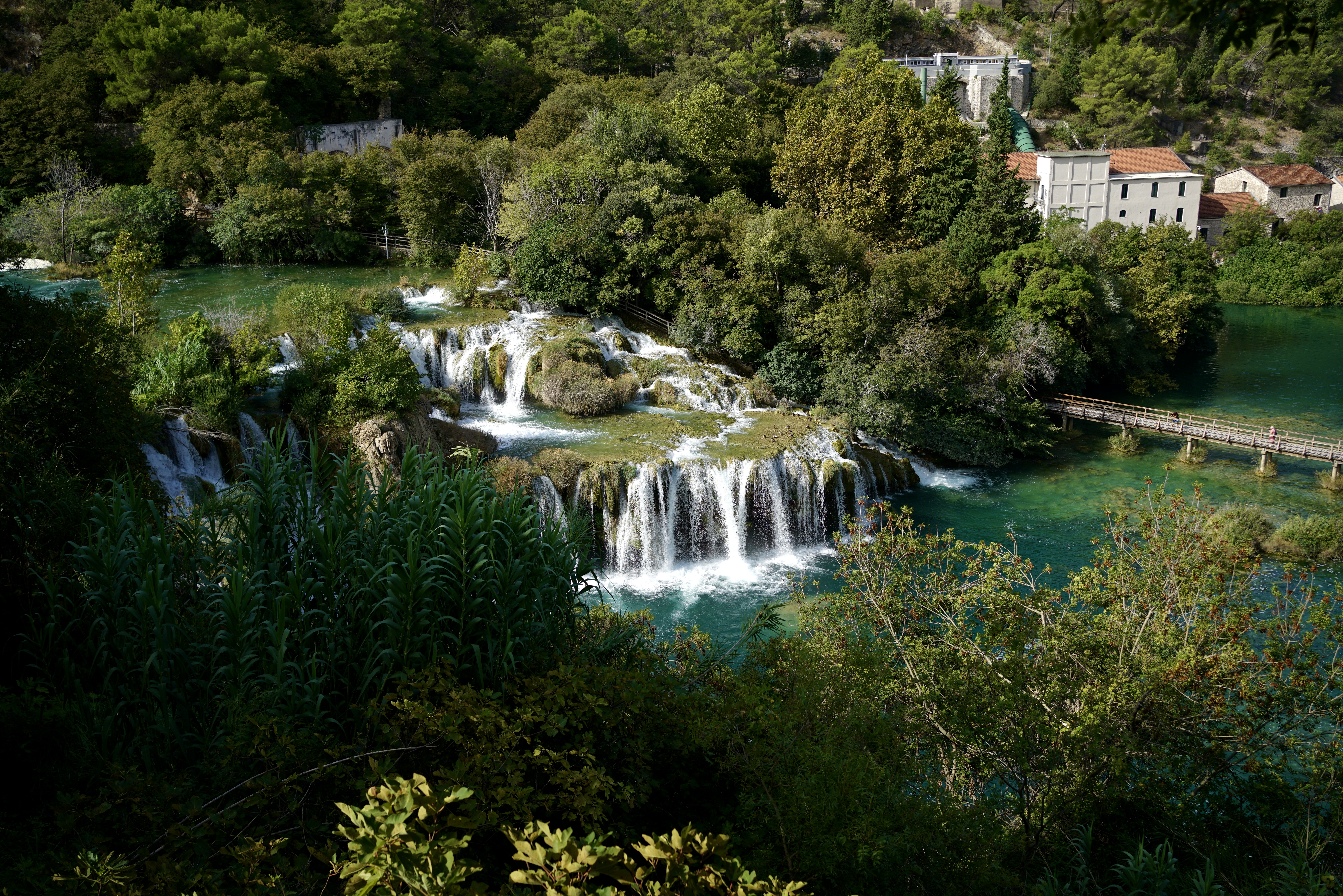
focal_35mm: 35
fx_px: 1306
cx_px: 672
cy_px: 448
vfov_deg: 37.9
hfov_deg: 54.4
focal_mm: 35
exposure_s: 1/1250
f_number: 4.5
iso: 200
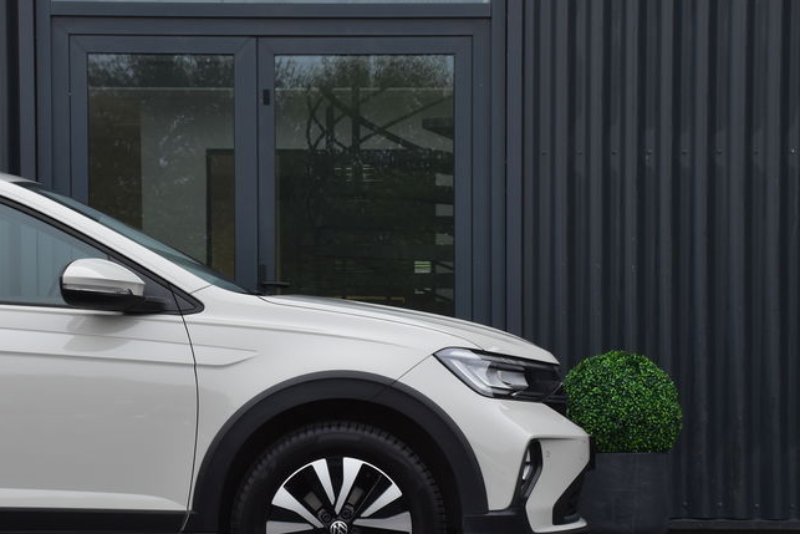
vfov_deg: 14.0
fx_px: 2178
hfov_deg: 20.8
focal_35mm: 98
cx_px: 338
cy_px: 332
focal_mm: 42
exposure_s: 1/100
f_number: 9
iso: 400
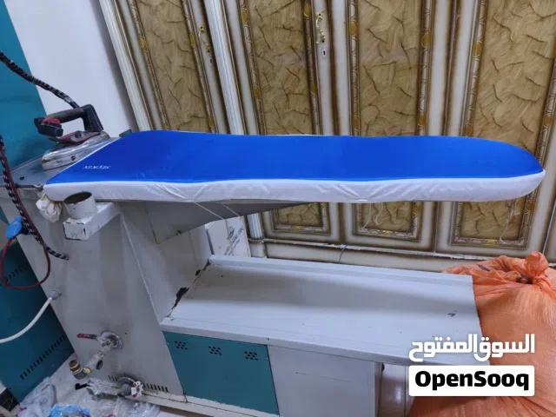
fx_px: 369
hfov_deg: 73.9
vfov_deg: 58.9
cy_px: 208
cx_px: 278
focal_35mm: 23
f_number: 1.8
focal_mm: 5.56
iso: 471
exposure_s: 1/50
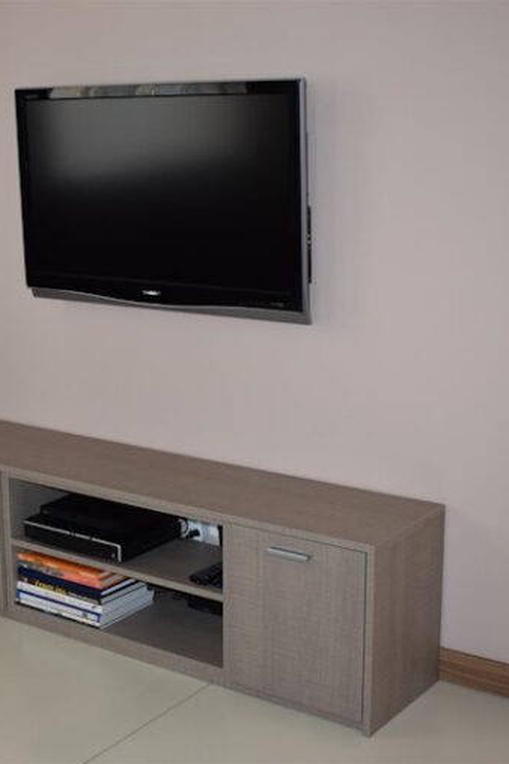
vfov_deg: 34.0
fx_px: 1253
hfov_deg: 22.7
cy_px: 384
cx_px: 113
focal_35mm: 59
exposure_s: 1/100
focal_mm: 26
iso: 800
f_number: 5
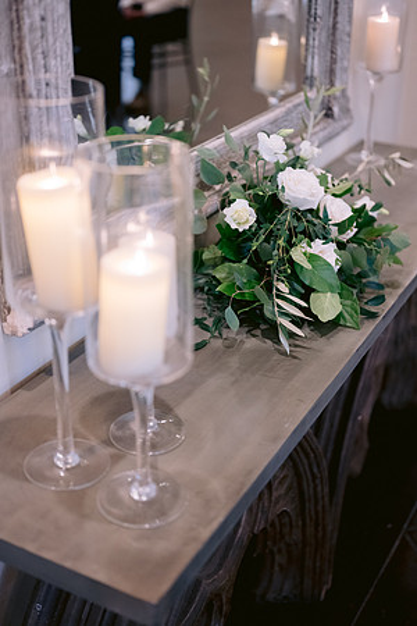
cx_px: 208
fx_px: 869
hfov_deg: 27.0
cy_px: 313
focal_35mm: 50
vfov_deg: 39.6
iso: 1250
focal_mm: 50
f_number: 1.8
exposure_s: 1/60
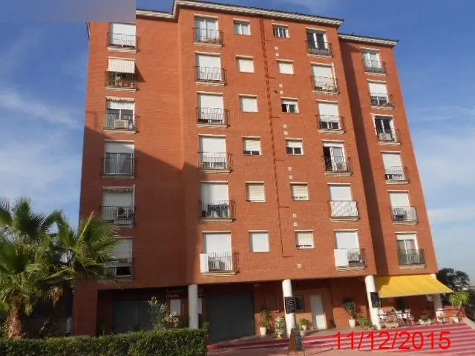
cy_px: 178
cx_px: 238
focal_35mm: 29
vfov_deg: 48.2
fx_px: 398
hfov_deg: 61.7
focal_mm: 5.3
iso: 80
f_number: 3.4
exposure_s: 1/1000
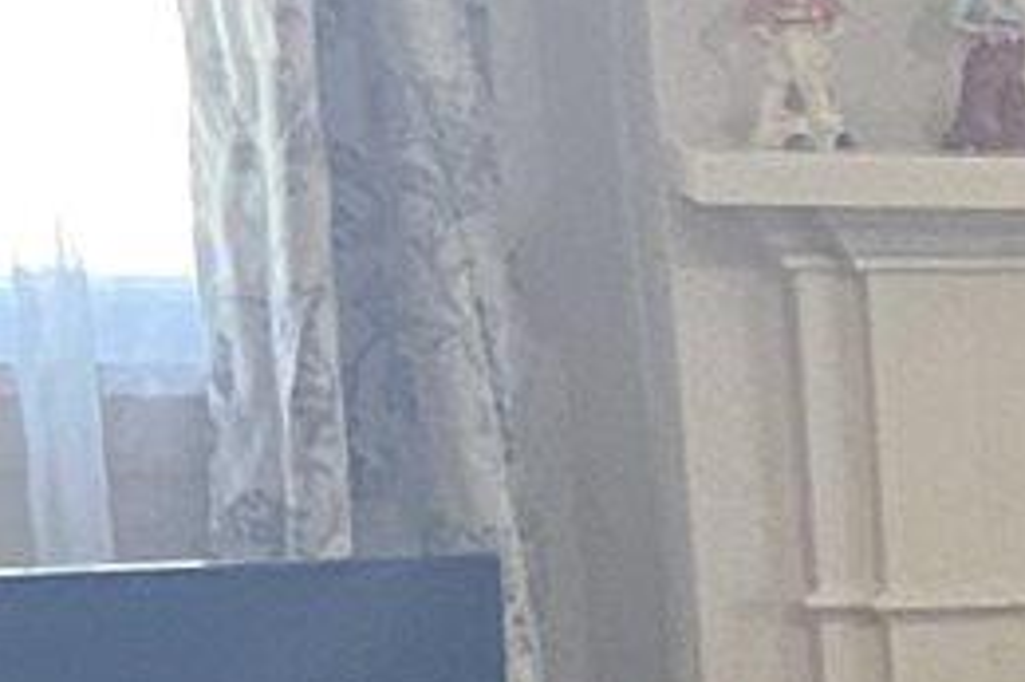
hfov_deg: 7.7
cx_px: 2768
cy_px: 1999
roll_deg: -1.0
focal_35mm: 240
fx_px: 6829
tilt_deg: -14.2
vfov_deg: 5.4
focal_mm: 4.25
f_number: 1.8
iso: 320
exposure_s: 1/60
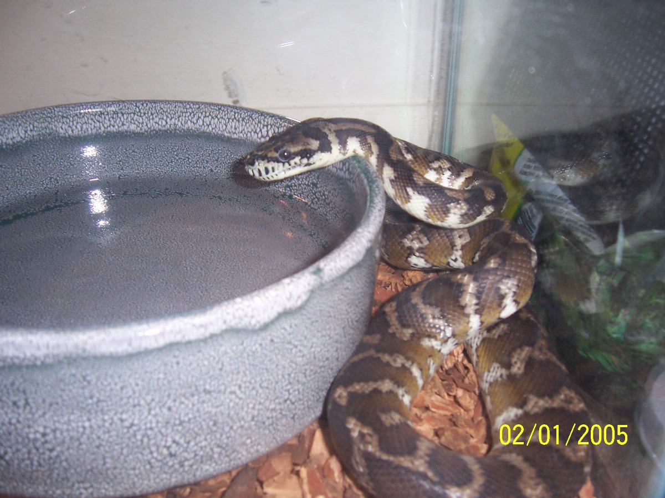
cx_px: 332
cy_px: 249
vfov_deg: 39.7
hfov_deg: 51.4
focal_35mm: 36
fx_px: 692
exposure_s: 1/60
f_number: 3
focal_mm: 6
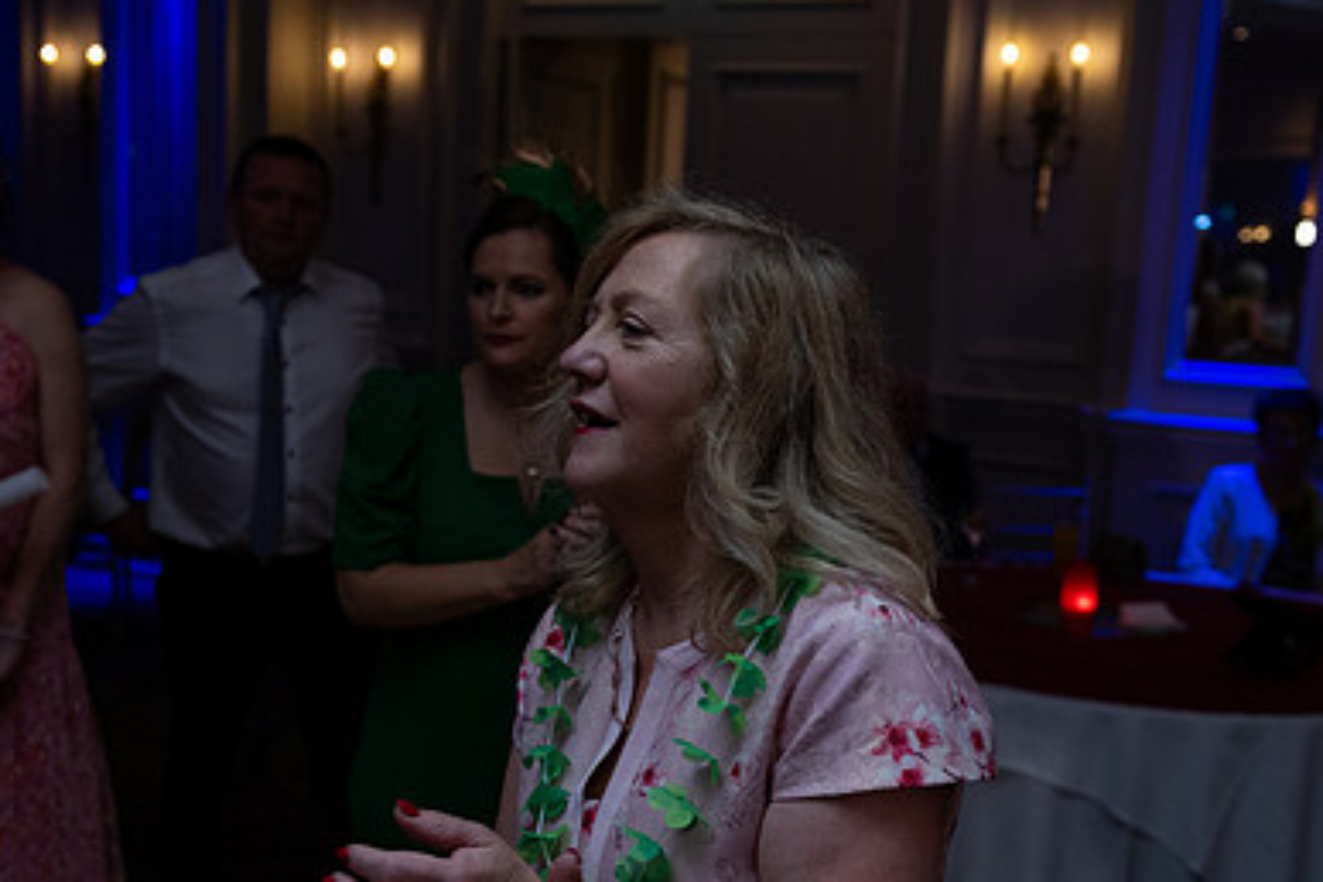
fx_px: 1984
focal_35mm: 54
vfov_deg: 24.9
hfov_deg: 36.8
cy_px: 617
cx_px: 595
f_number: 3.5
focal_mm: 36
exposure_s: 1/160
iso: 640
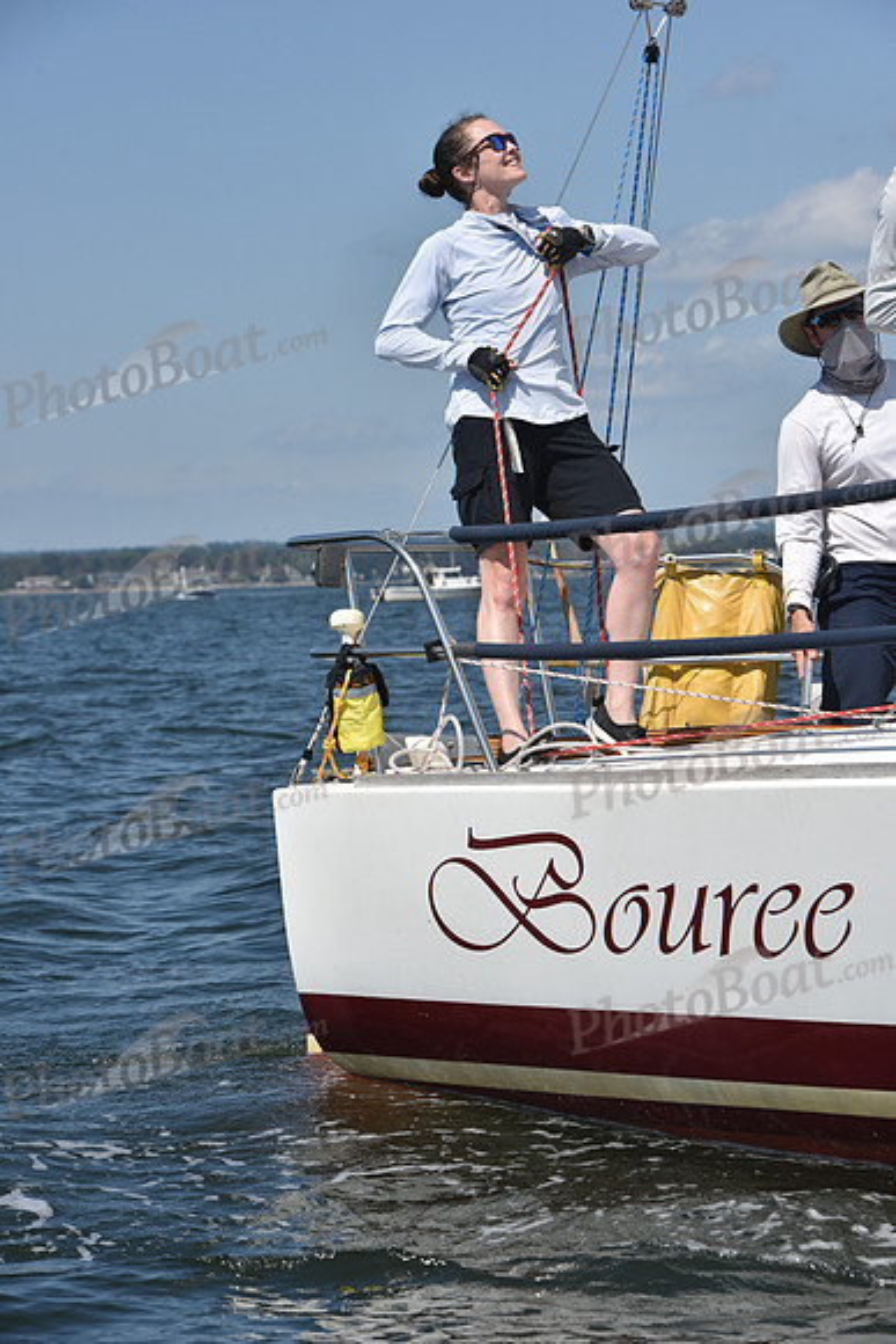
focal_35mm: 122
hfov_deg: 11.2
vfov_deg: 16.8
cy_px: 672
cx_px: 448
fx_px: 4552
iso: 320
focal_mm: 122
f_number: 10
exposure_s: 1/1250
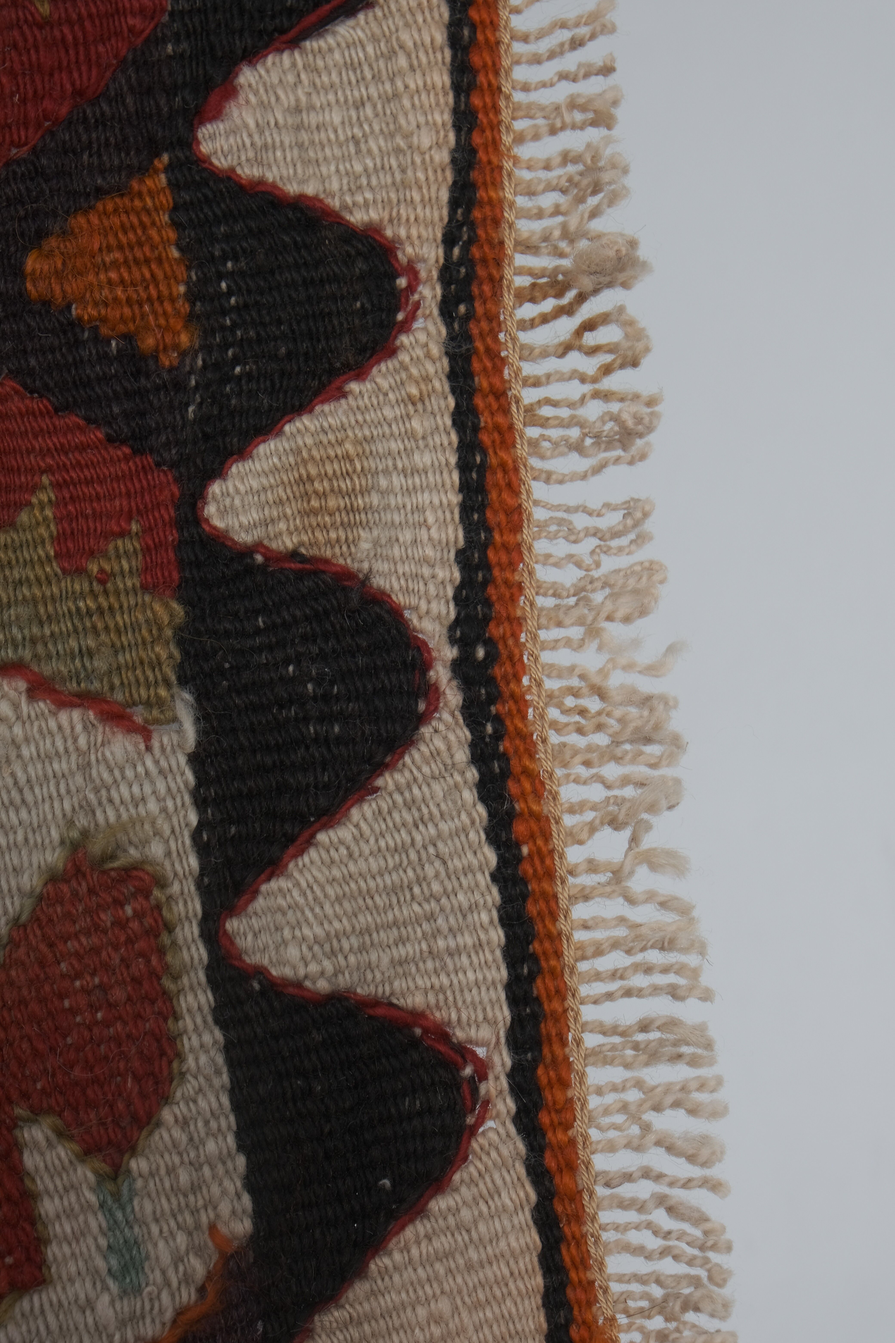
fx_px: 3095
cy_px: 672
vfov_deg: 24.5
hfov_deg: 16.5
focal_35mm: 83
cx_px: 448
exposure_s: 1/160
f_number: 11
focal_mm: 55
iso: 160
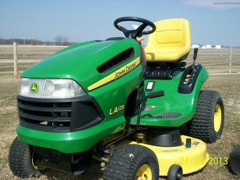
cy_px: 90
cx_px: 120
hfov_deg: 46.8
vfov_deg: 36.0
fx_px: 277
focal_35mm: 40
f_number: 6.3
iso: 80
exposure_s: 1/400
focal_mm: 7.1
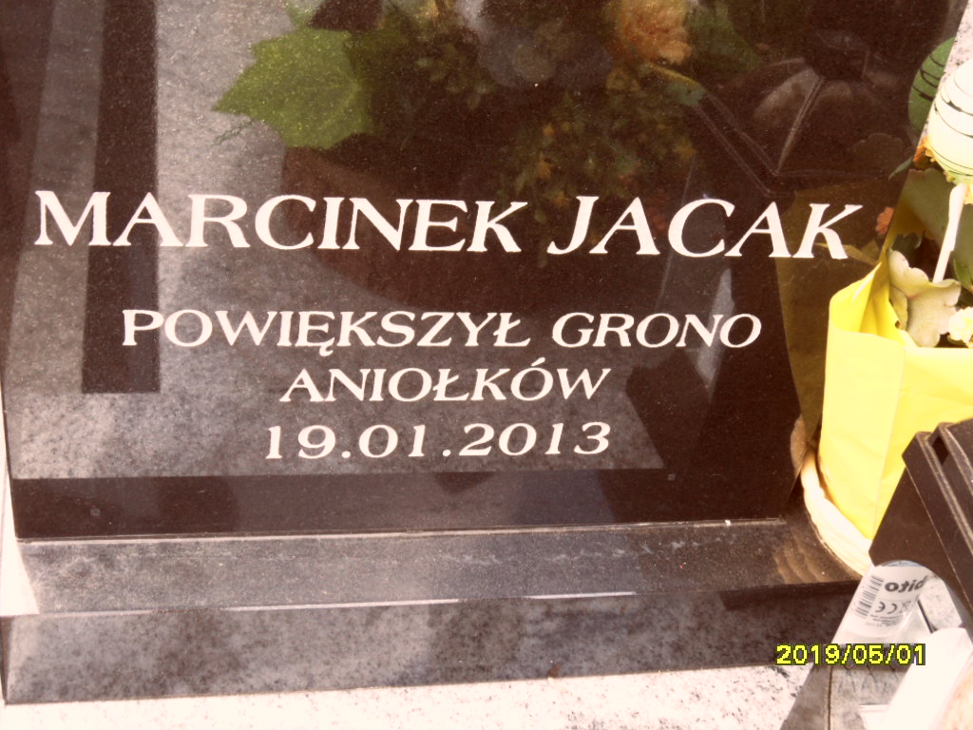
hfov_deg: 38.2
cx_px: 486
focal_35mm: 50
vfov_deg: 29.1
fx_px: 1405
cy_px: 365
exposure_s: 1/45
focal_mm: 8.2
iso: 100
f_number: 3.8
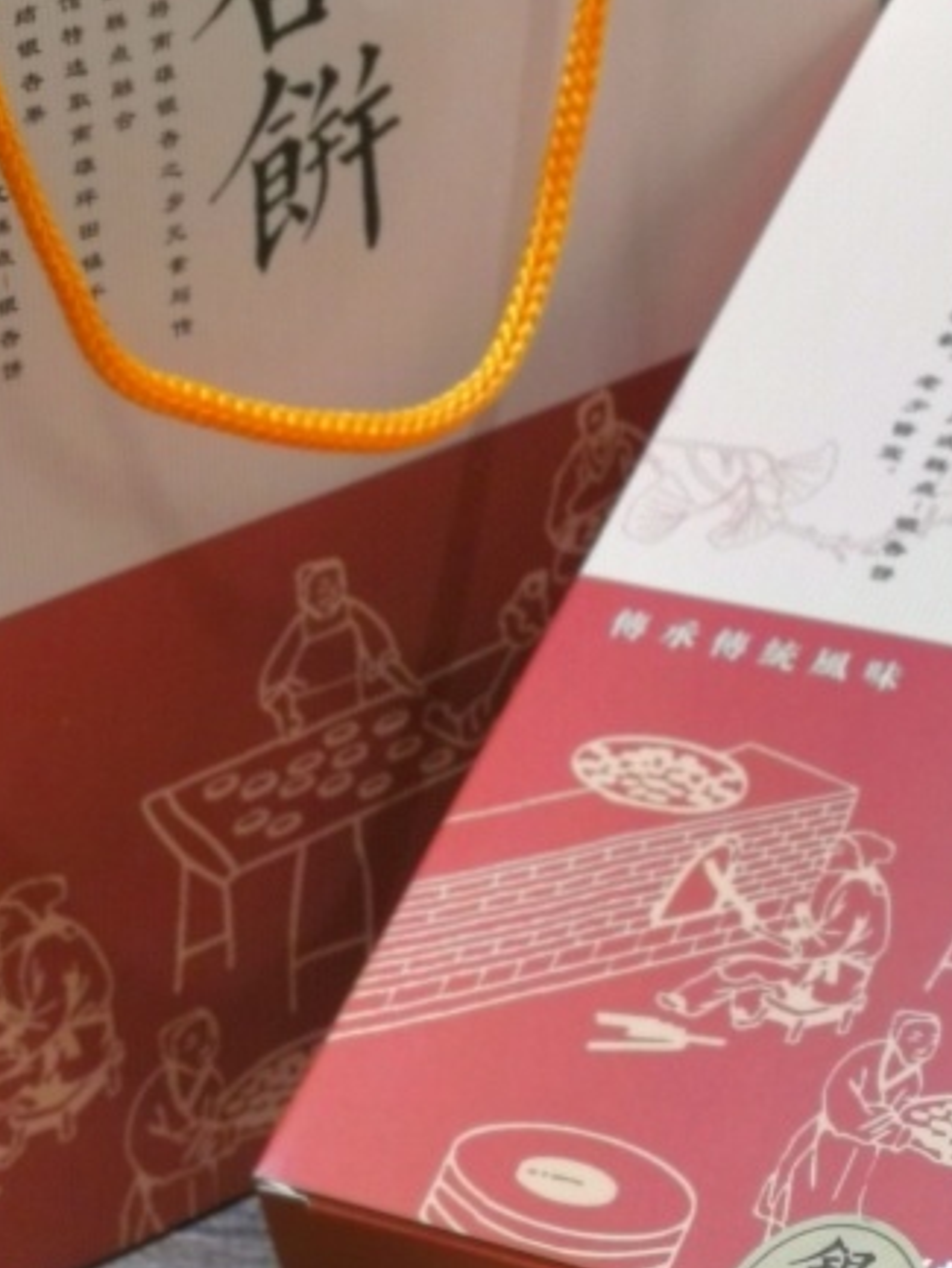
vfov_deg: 14.7
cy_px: 991
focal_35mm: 133
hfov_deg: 11.2
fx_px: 4875
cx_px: 568
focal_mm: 5.58
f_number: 4
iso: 100
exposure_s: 1/100
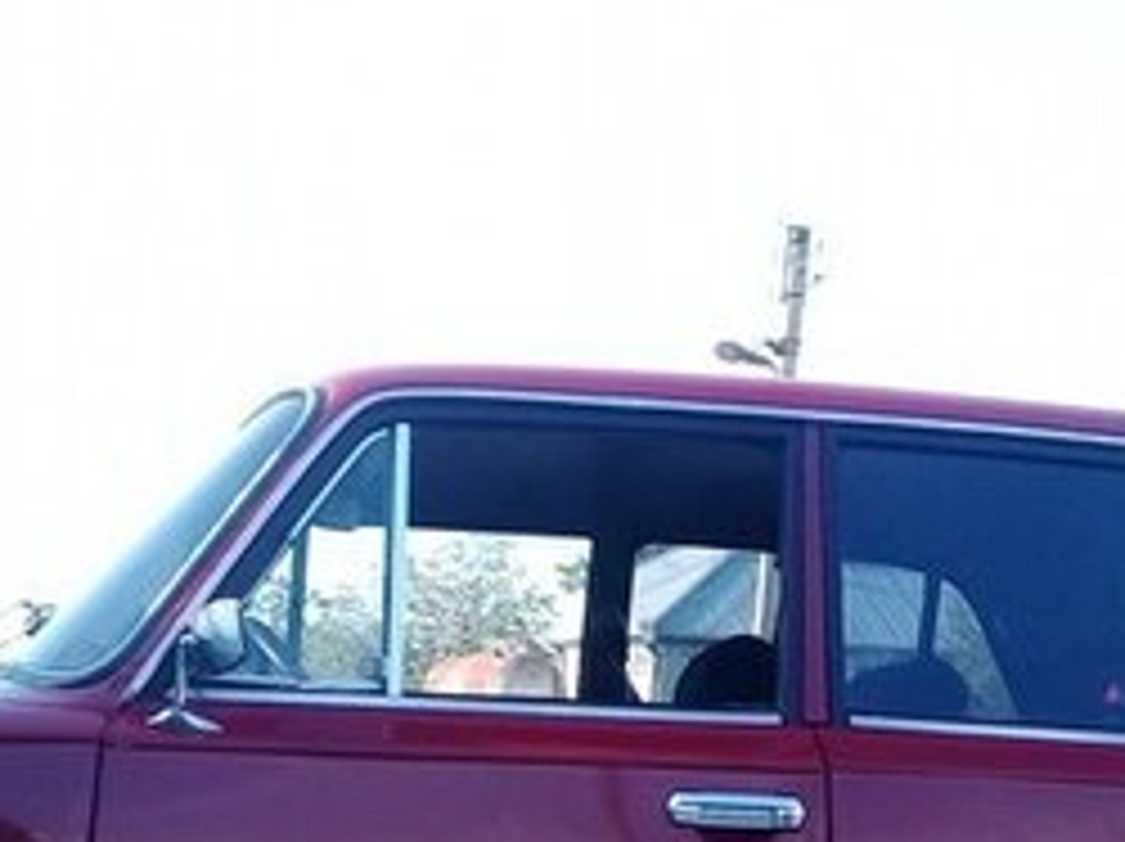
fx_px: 2662
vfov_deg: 17.4
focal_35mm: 82
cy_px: 921
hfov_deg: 23.8
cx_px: 644
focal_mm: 3.3
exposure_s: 1/328
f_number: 2.2
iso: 64
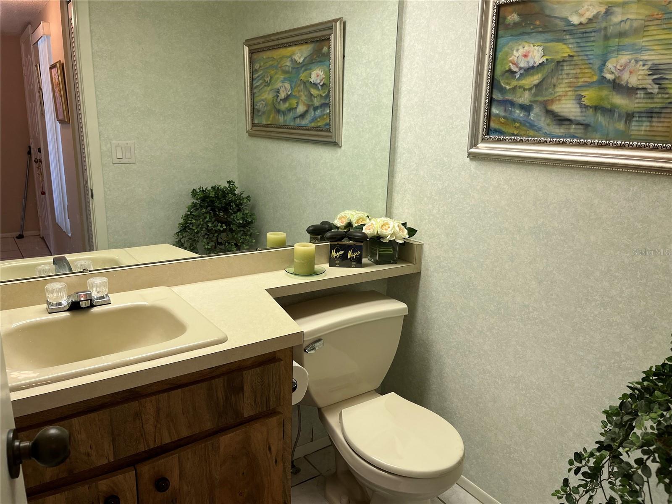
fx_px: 505
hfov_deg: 67.3
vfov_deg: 53.1
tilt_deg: -14.8
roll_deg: -1.6
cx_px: 336
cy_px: 252
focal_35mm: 26
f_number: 1.6
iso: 80
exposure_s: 1/120
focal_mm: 5.1
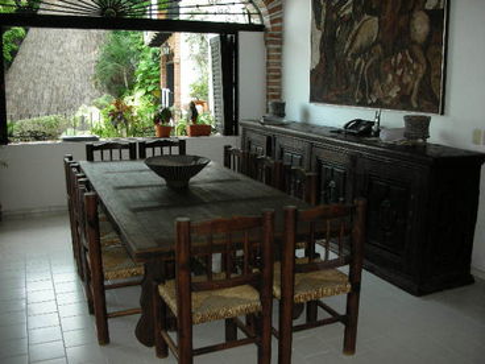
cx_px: 242
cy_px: 182
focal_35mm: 35
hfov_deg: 52.6
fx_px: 490
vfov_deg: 40.7
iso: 100
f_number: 3
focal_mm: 5.8
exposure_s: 1/60.1
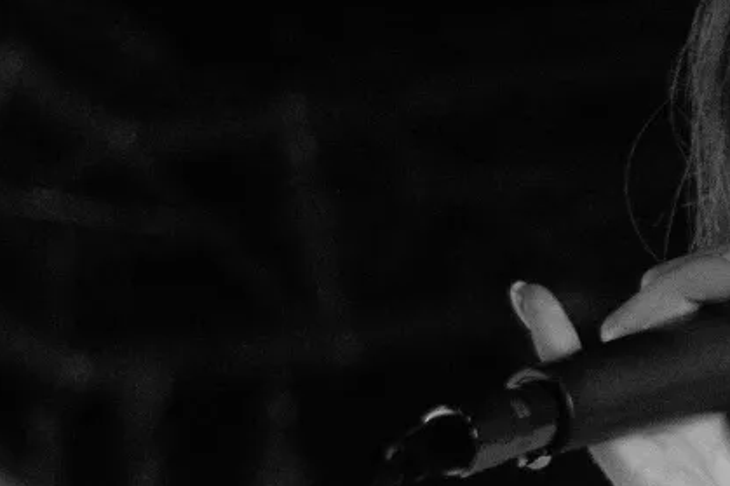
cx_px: 1054
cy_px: 620
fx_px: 6972
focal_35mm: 344
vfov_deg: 4.0
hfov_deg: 5.9
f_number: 2.8
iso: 4000
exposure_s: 1/250
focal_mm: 50
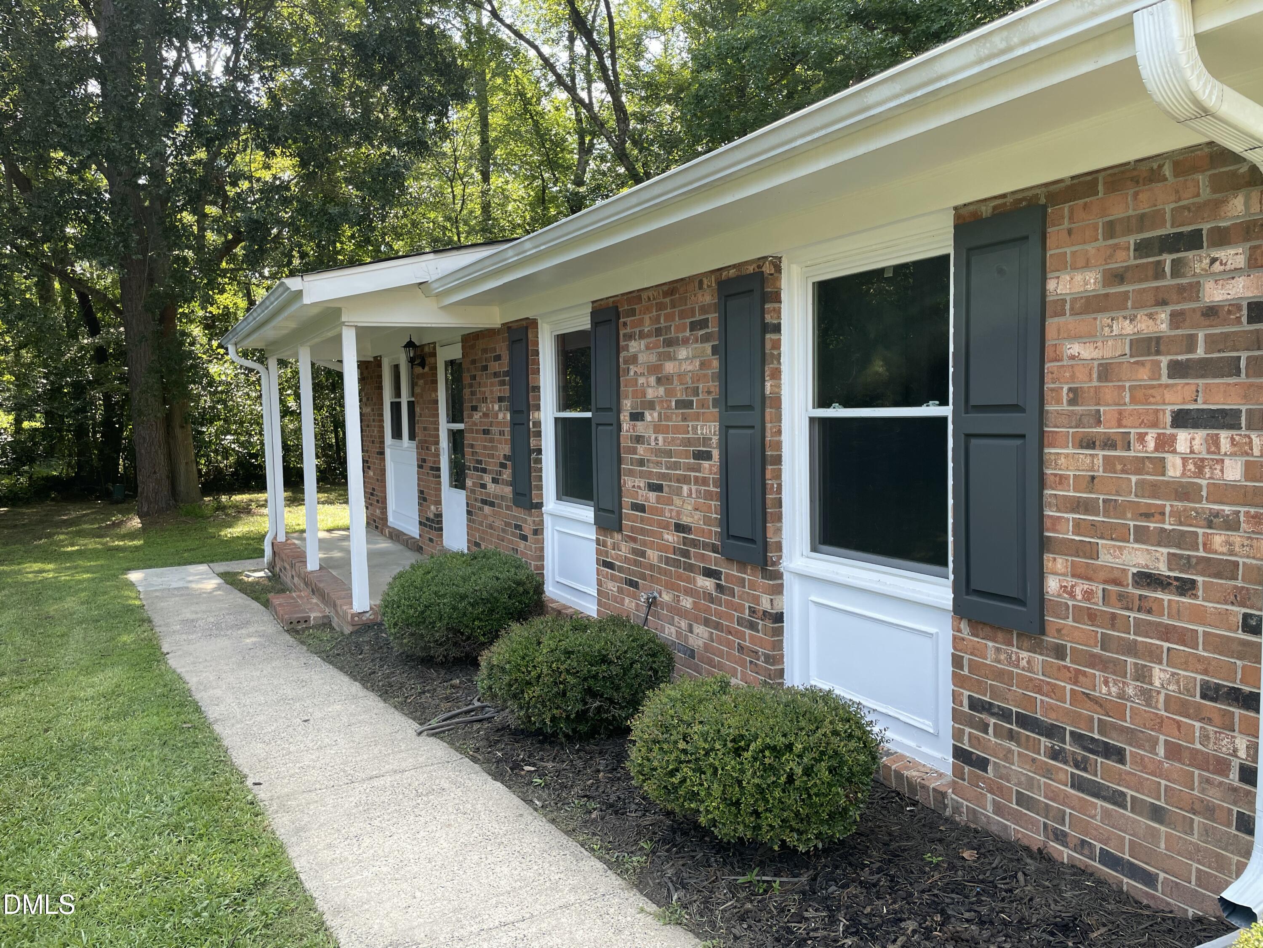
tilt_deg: -3.5
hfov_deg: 67.3
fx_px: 949
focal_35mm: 26
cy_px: 474
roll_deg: +1.3
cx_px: 632
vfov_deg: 53.1
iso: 32
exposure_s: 1/337
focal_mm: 4.2
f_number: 1.6
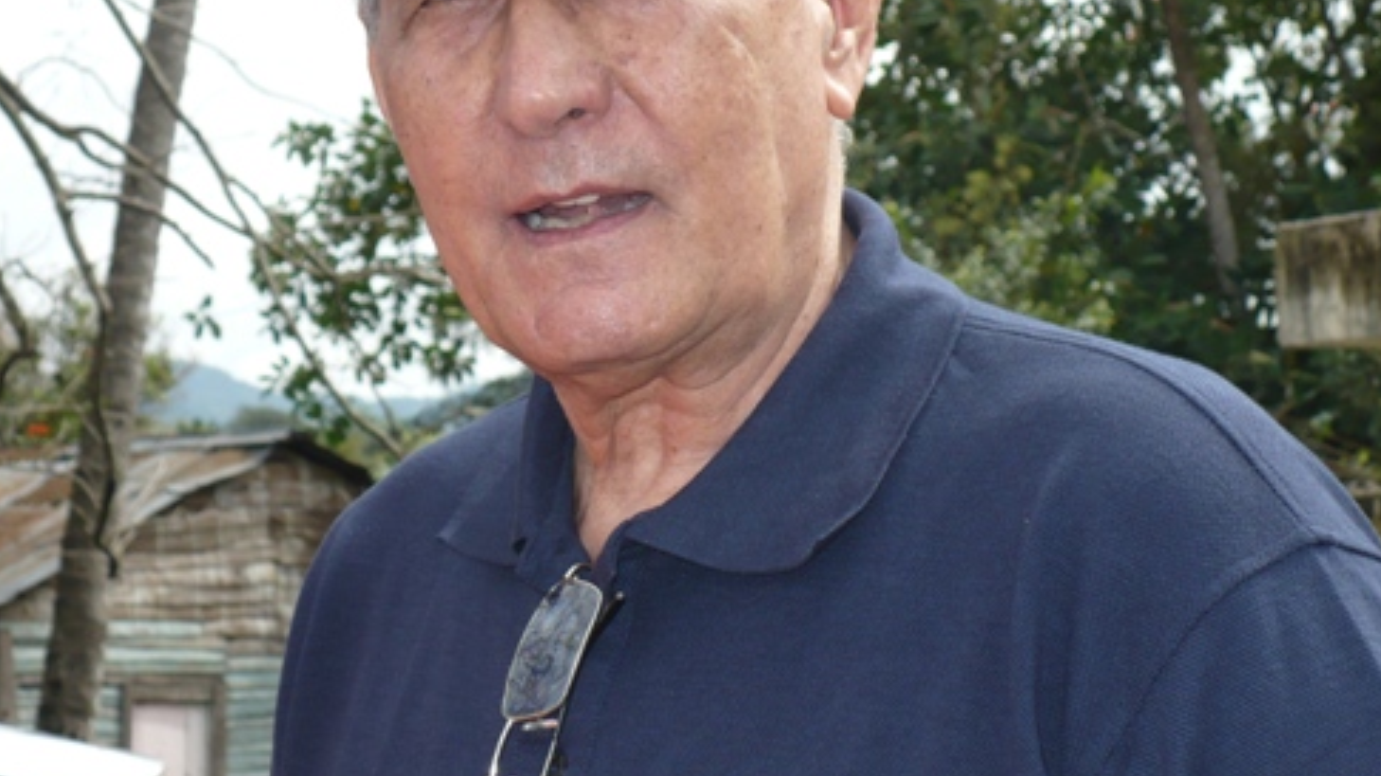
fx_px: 3624
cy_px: 193
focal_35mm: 99
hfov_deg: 21.6
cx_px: 631
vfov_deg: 12.2
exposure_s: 1/640
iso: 100
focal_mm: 11.4
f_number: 3.2
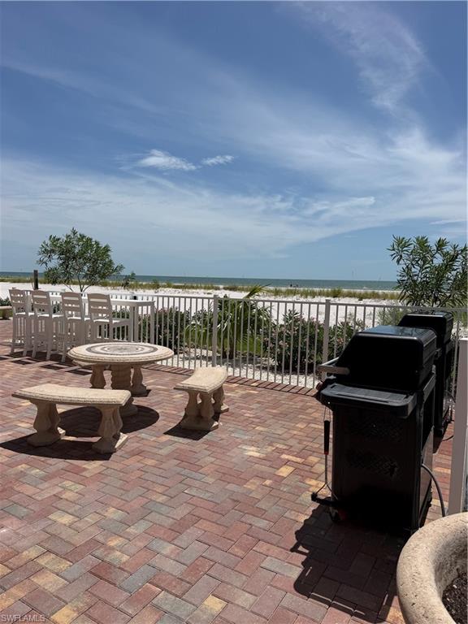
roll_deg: -1.3
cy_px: 312
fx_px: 433
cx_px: 234
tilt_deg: -5.7
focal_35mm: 24
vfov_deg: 71.6
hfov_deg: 56.8
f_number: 1.78
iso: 80
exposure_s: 1/11905
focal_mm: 6.76
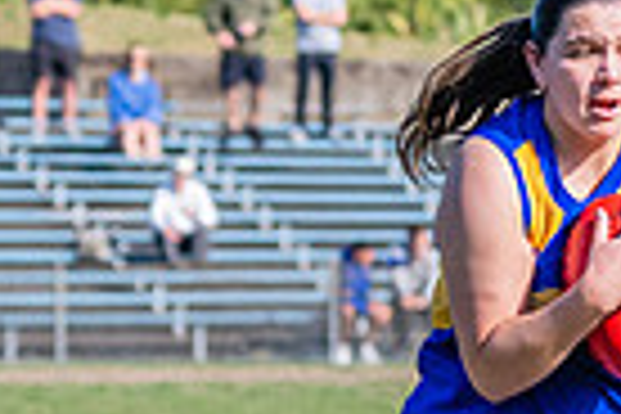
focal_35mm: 1007
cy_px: 418
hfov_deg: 2.0
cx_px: 580
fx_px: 17369
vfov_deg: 1.4
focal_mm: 180
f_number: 9
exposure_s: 1/1600
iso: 800
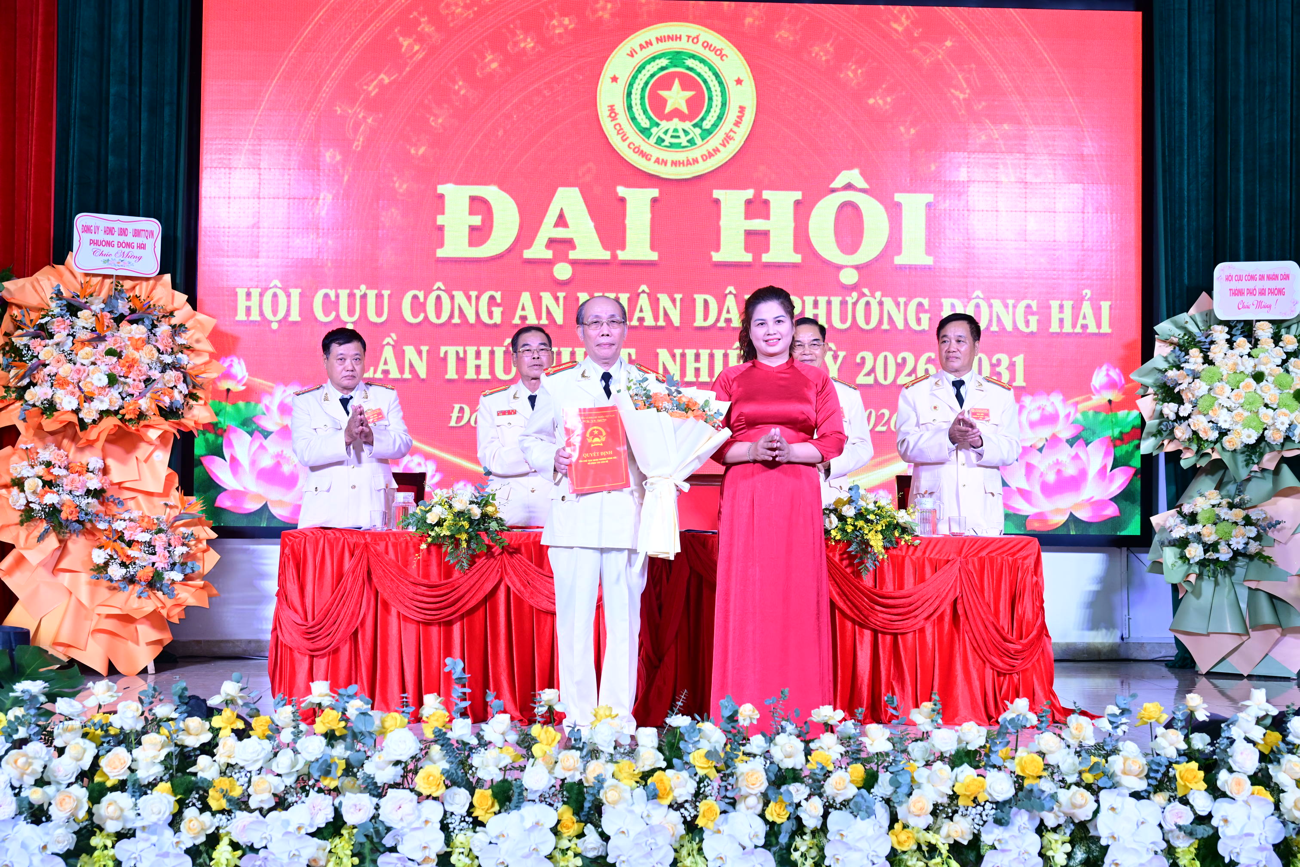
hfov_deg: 44.5
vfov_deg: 30.5
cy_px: 434
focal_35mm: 44
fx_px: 1589
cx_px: 650
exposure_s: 1/160
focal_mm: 44
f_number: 4
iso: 640
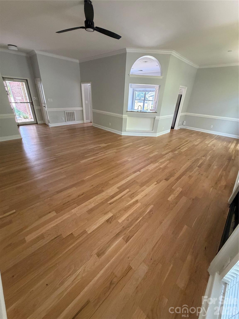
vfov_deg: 102.1
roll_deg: -2.9
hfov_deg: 85.7
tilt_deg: -26.7
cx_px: 120
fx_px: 129
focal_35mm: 14
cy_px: 160
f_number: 2.2
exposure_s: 1/65
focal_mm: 2.22
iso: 320
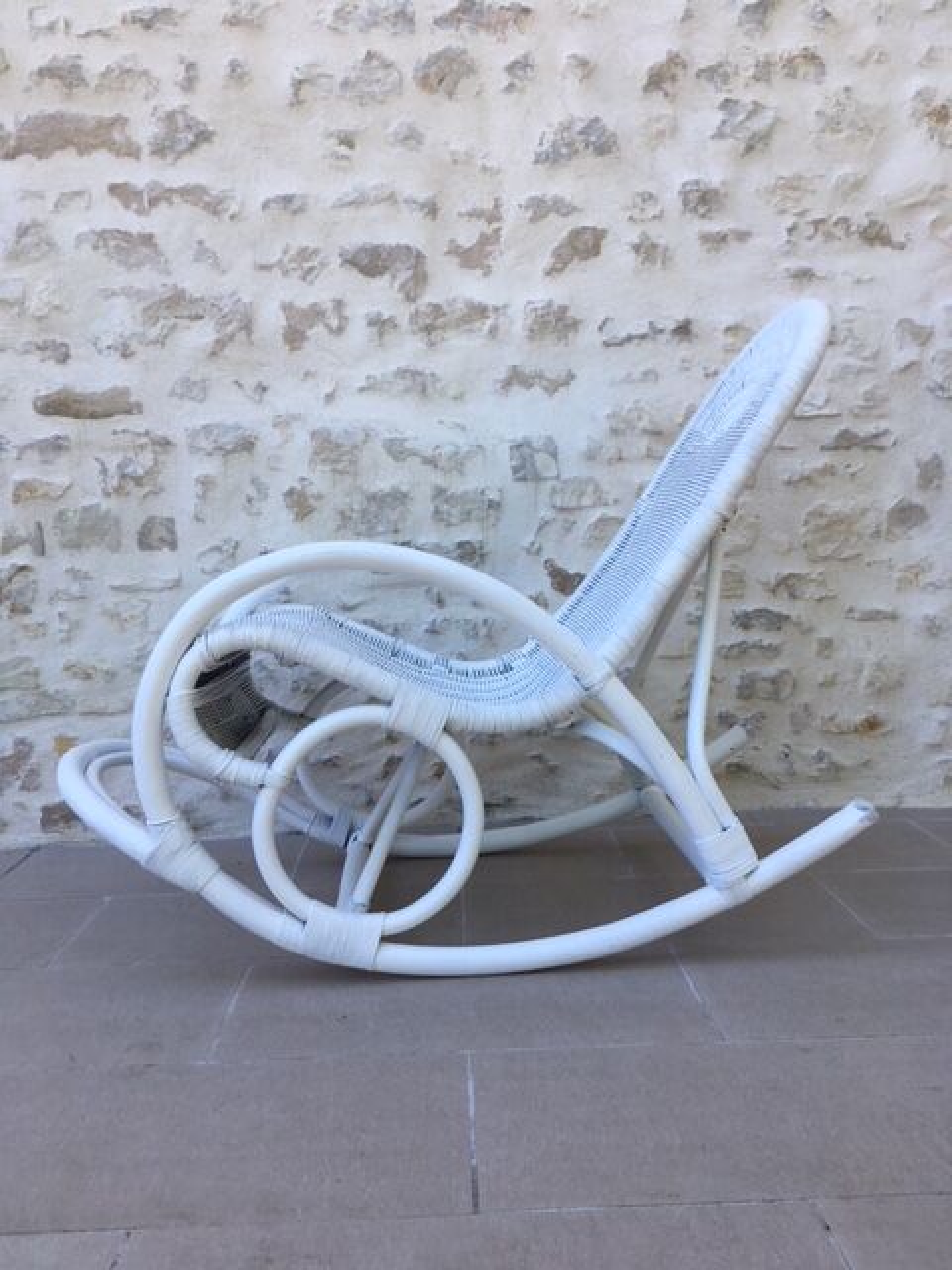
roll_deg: +2.2
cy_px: 635
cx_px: 476
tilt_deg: -4.8
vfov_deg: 61.7
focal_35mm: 29
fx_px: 1063
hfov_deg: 48.2
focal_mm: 4.15
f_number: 2.2
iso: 25
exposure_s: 1/234
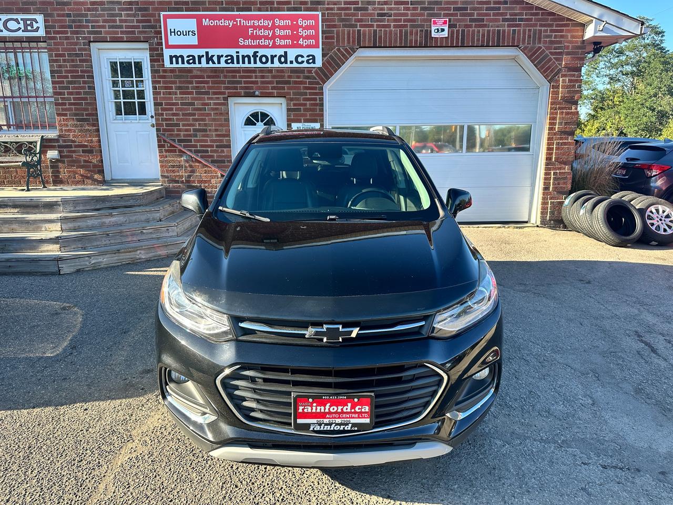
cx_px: 336
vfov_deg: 56.8
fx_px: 467
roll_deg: +0.4
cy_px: 252
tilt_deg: -12.1
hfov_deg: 71.6
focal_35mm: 24
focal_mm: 6.86
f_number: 1.78
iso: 80
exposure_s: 1/734
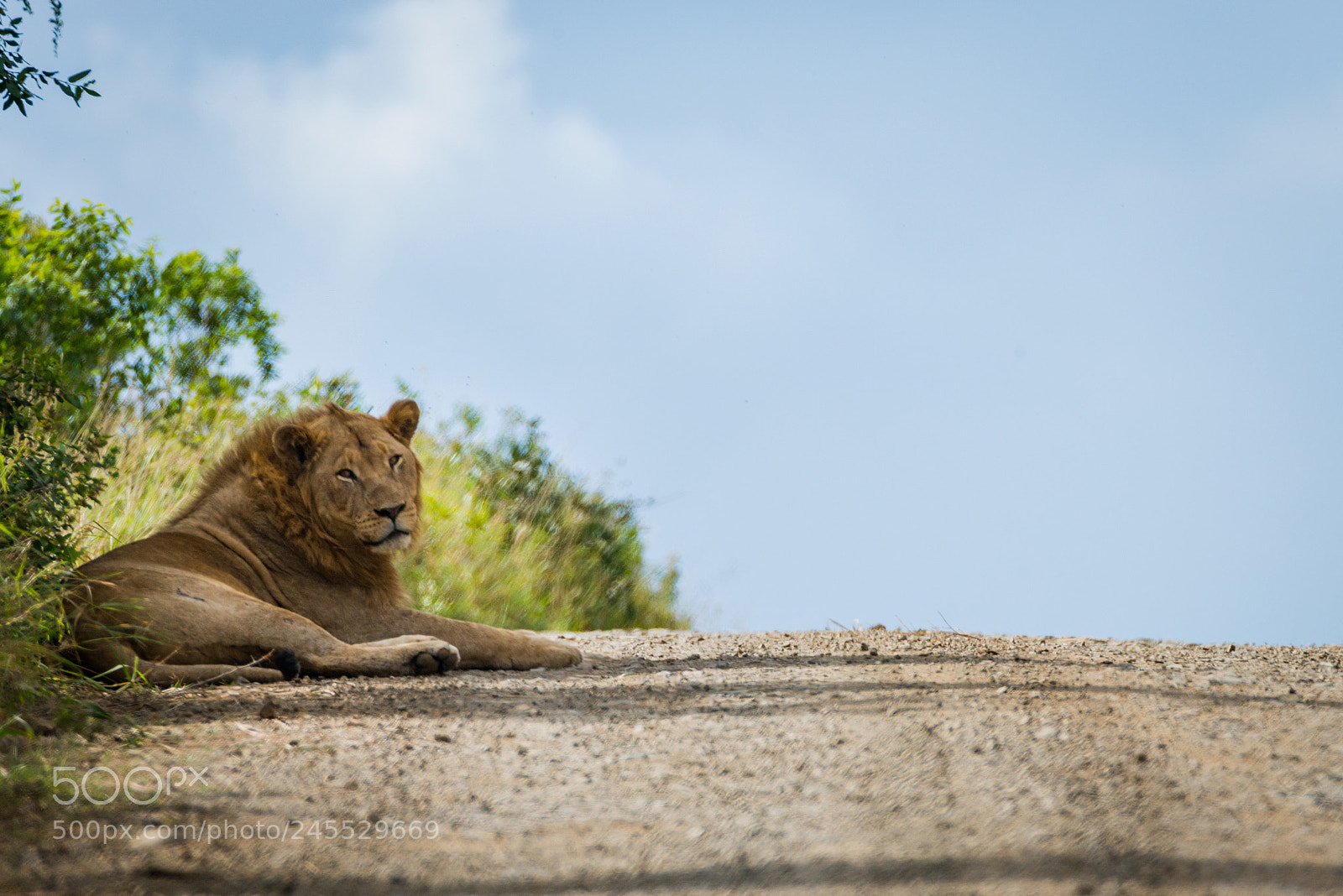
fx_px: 22390
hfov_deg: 3.4
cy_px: 448
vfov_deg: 2.3
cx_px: 672
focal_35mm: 600
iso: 800
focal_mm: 600
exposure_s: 1/1250
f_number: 10
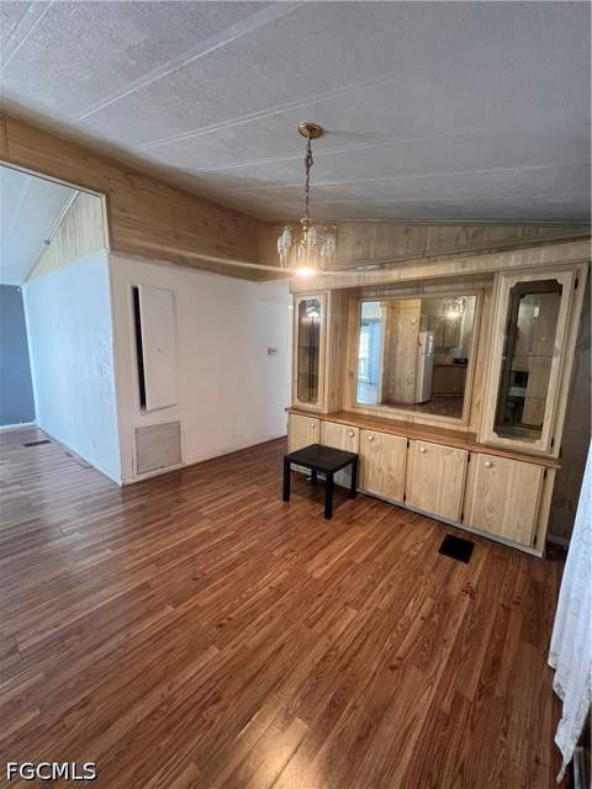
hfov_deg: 89.9
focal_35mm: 13
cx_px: 296
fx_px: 296
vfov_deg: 106.2
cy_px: 394
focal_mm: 1.57
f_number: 1.8
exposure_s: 1/60
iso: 320
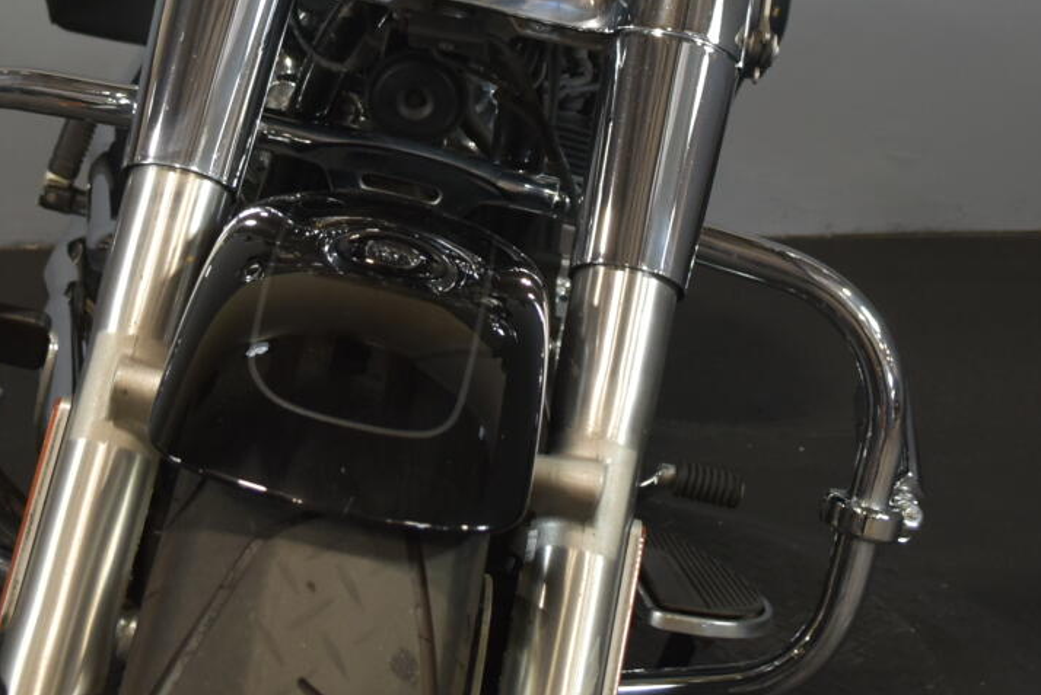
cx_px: 513
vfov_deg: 15.7
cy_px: -114
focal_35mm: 84
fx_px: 2430
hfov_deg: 24.2
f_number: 3.8
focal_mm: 20
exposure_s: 1/30
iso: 500
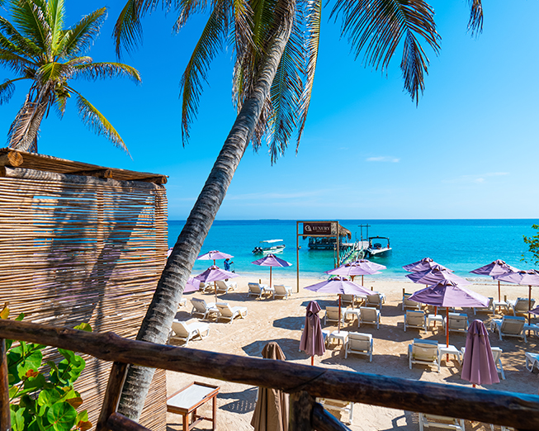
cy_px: 218
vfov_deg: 60.9
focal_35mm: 23
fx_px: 367
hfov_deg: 72.4
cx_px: 244
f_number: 4.5
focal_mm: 20
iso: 640
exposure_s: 1/800
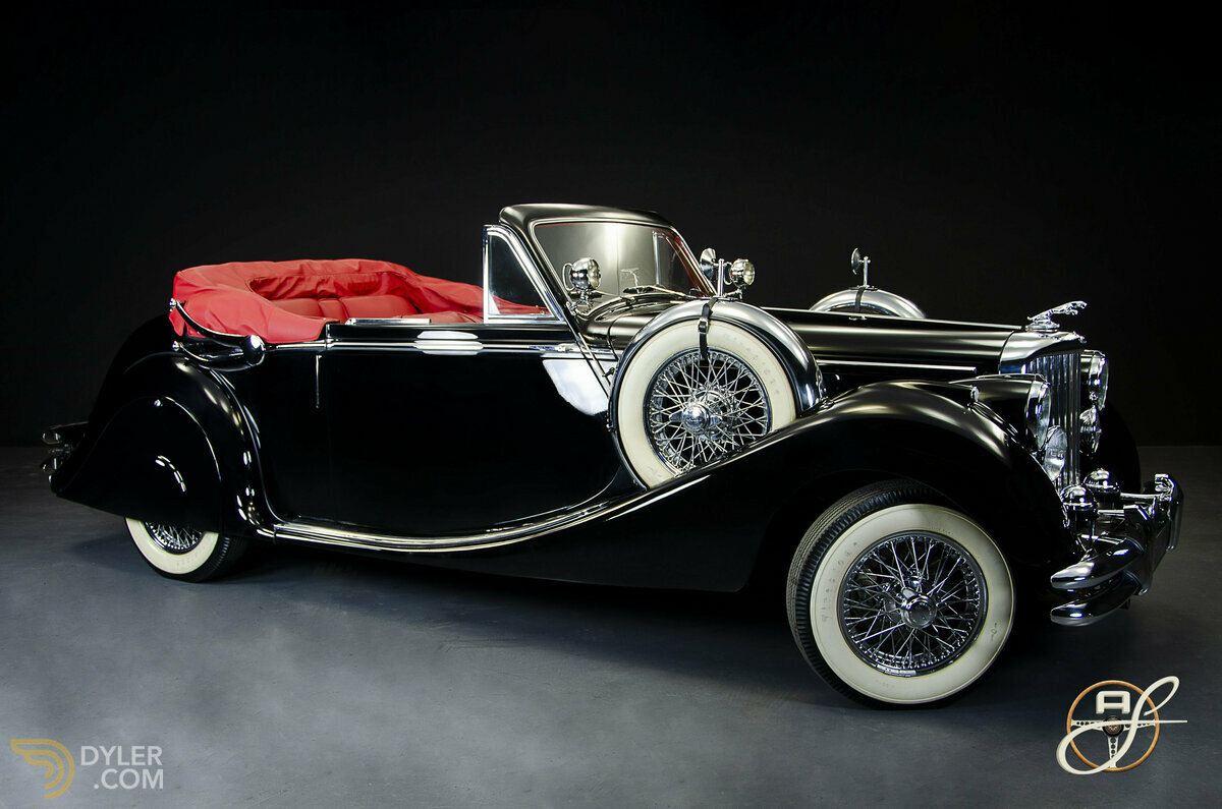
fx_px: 1220
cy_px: 404
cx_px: 611
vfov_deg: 36.7
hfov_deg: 53.2
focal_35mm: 36
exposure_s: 1/10
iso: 200
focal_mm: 24
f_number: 3.8
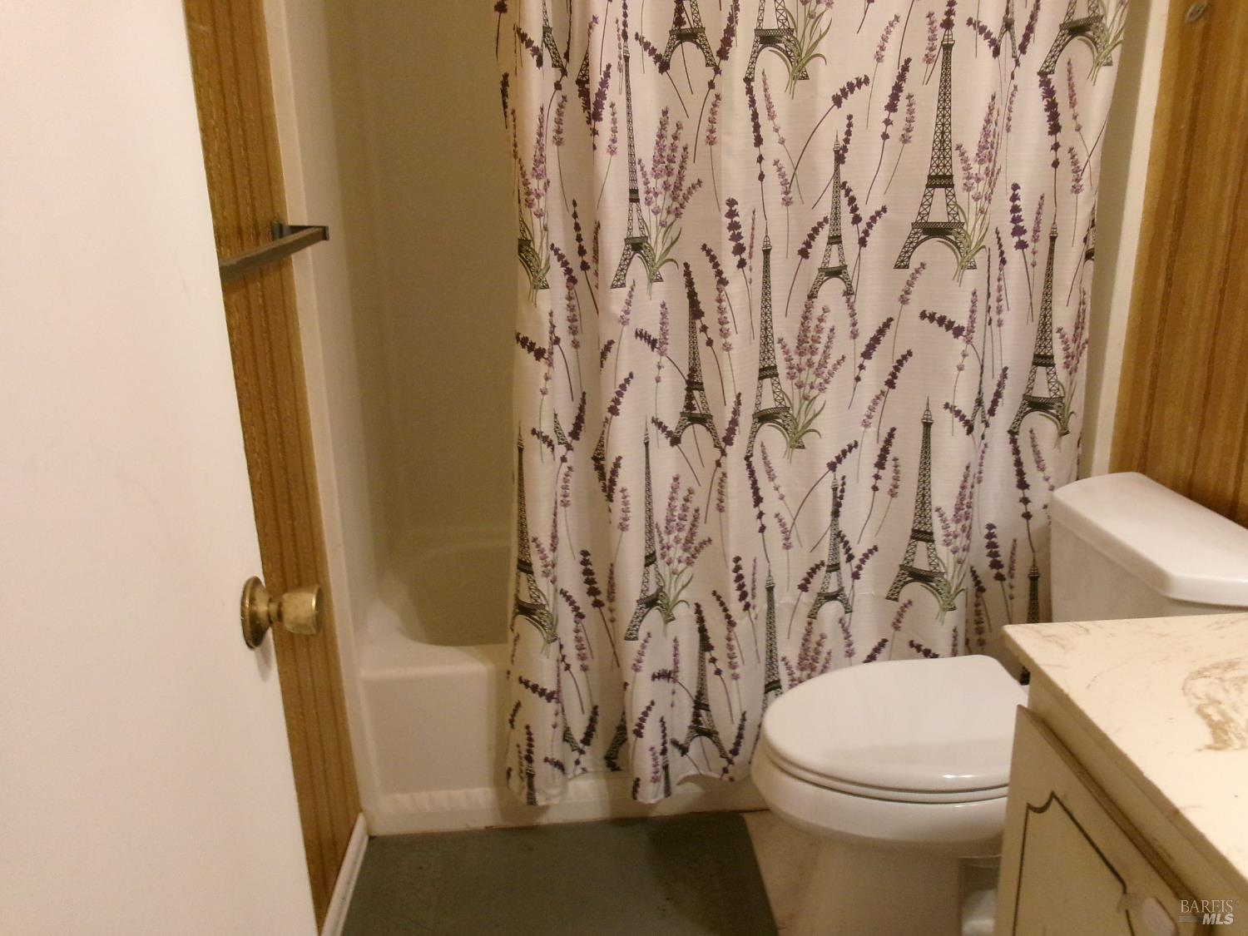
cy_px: 468
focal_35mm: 28
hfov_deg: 63.4
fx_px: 1009
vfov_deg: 49.7
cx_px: 624
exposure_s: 1/17
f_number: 3.9
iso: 566
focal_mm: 5.1
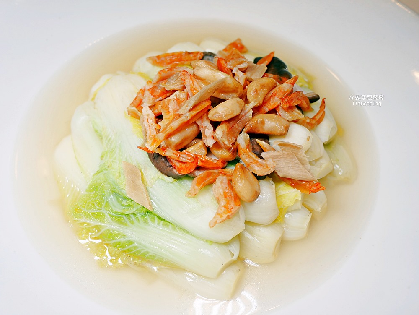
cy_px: 158
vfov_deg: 49.8
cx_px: 210
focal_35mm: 28
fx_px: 339
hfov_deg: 63.4
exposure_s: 1/500
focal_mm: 14
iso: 200
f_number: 2.8
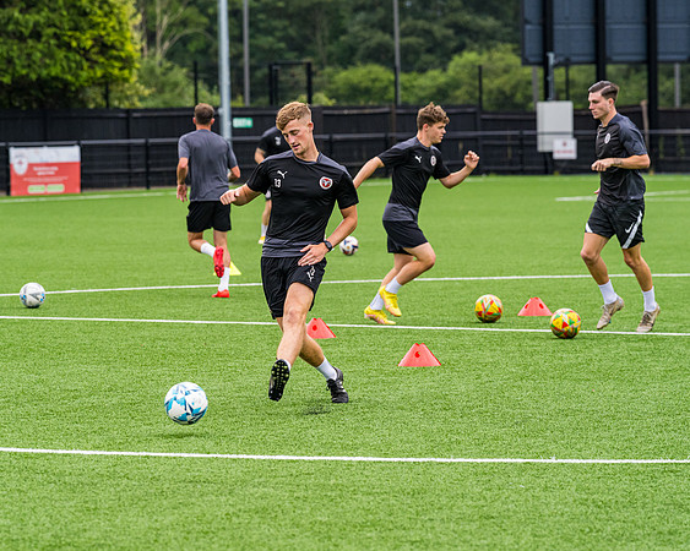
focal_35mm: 173
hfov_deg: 11.2
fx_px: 3529
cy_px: 286
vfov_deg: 8.9
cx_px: 296
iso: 800
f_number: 4
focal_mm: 135
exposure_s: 1/1000
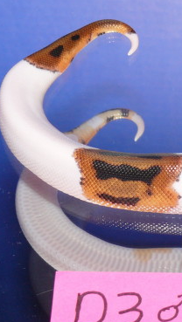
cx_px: 283
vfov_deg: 17.0
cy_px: 178
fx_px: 1079
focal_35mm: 126
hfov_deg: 9.3
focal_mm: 12.8
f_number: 3.2
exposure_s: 1/30
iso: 100
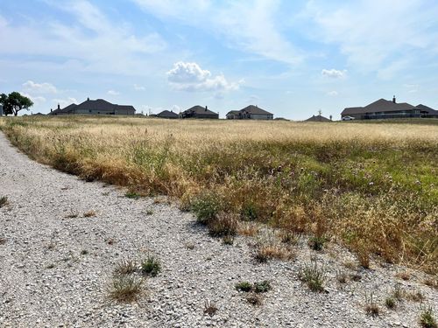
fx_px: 329
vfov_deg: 53.1
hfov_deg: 67.3
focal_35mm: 26
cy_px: 164
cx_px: 219
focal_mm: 5.1
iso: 50
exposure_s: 1/8403
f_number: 1.6
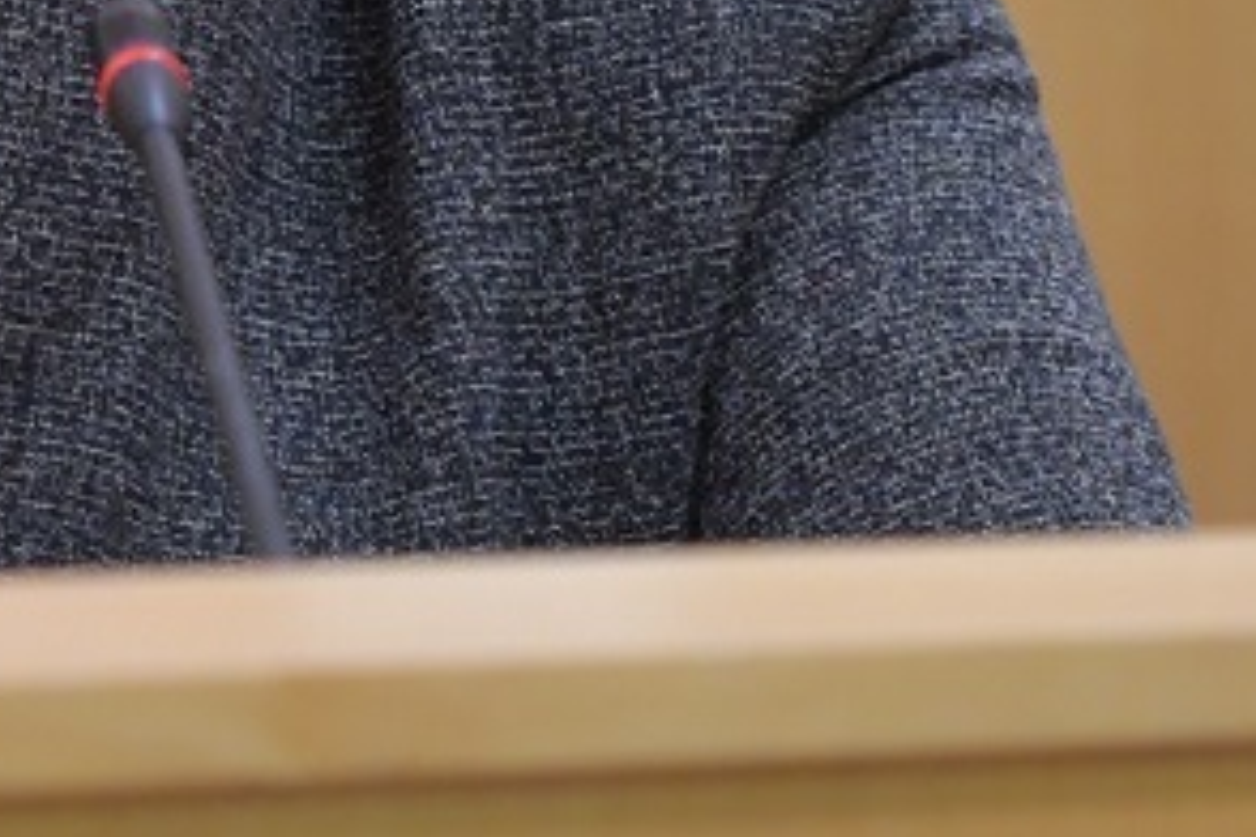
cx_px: 248
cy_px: -521
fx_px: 25432
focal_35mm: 729
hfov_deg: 2.8
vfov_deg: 1.9
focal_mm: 122
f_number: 3.5
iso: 1600
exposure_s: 1/160
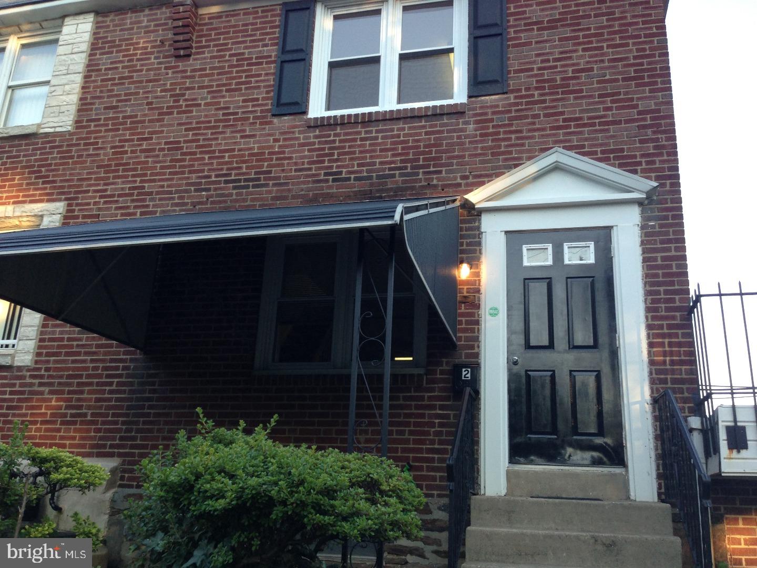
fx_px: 722
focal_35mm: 33
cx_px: 378
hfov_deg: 55.4
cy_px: 284
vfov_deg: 42.9
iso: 80
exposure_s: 1/120
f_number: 2.4
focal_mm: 4.13
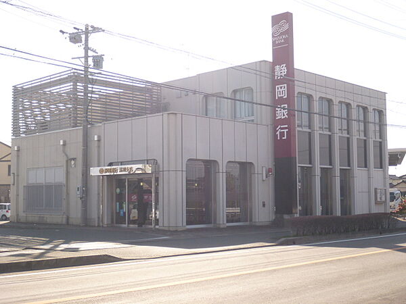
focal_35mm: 51
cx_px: 203
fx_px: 598
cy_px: 152
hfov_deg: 37.5
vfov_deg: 28.6
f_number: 3.8
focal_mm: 9.1
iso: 100
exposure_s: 1/640
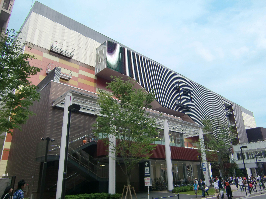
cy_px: 100
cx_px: 133
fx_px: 215
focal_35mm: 28
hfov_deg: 63.4
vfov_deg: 49.7
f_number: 7
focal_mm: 4.9
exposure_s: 1/160
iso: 64
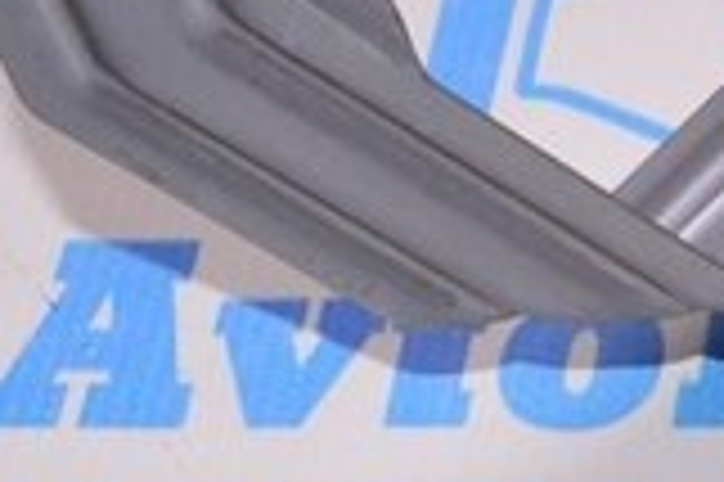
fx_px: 3837
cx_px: 1506
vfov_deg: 7.2
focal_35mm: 191
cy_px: 291
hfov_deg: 9.9
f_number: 8
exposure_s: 1/125
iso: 1600
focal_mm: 20
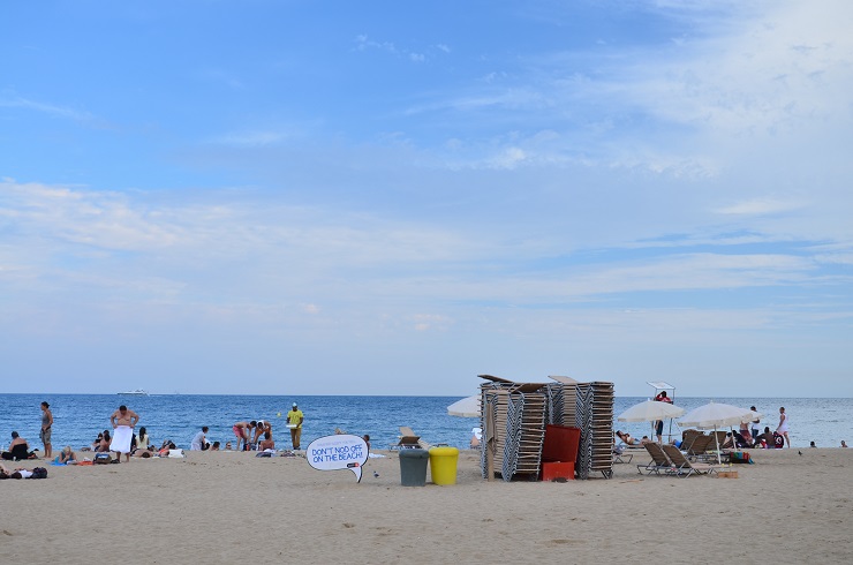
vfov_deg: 25.6
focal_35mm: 52
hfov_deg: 37.9
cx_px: 426
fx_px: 1241
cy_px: 282
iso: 100
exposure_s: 1/40
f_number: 6.3
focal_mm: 35
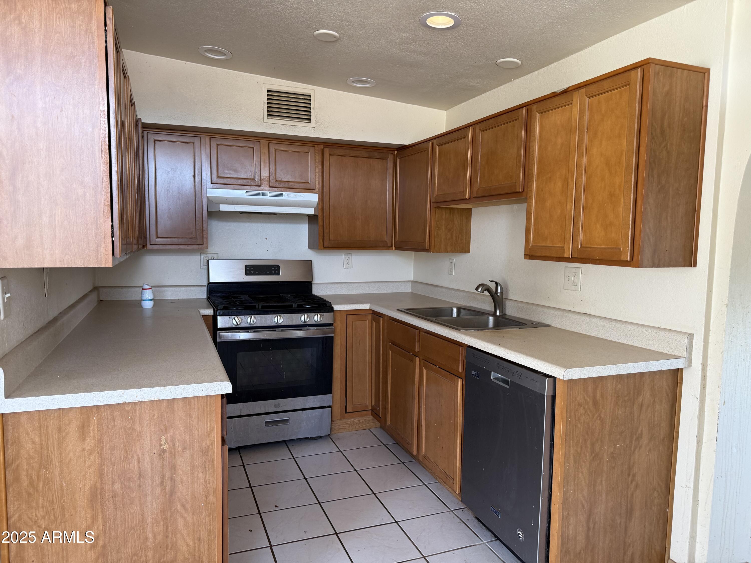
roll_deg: -1.1
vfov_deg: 56.8
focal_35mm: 24
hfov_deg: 71.6
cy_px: 282
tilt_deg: -4.3
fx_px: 521
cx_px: 376
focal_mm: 6.76
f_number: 1.78
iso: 200
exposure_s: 1/86
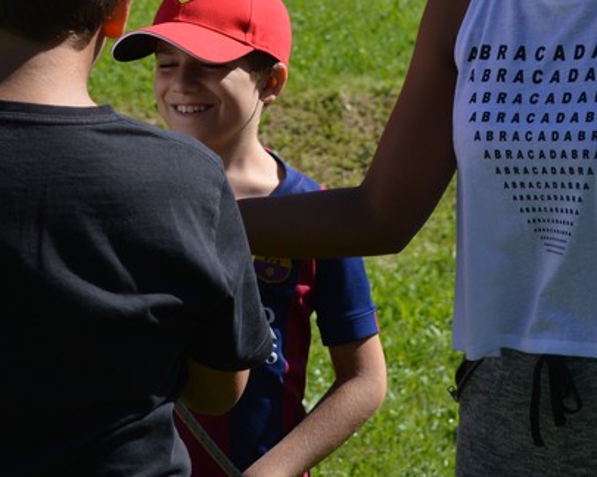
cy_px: 38
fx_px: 2262
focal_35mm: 128
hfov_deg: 15.0
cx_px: 231
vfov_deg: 12.0
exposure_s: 1/640
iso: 110
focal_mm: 36
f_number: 5
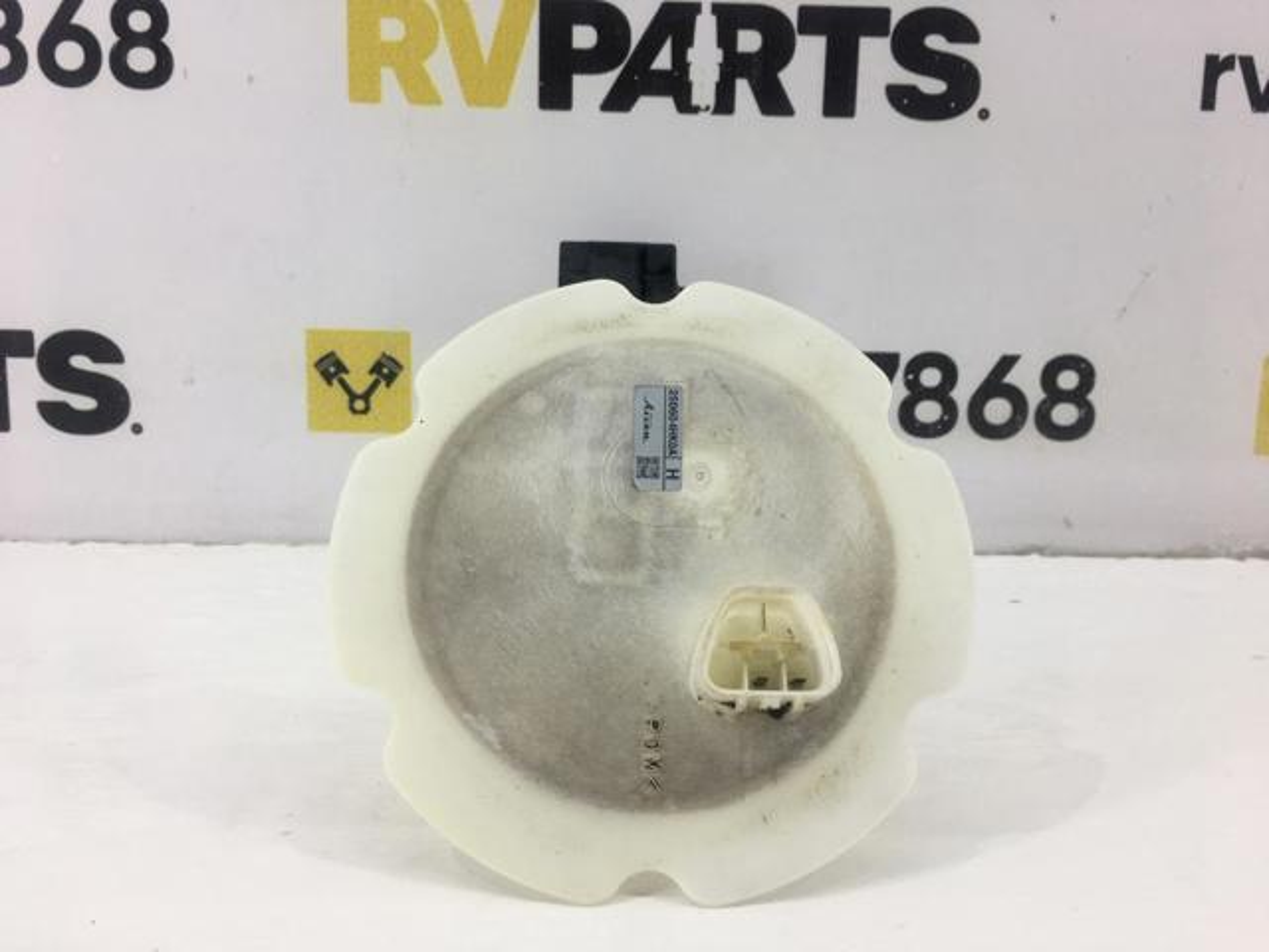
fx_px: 1063
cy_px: 476
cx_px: 634
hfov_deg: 61.7
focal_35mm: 29
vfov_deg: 48.2
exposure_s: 1/100
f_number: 2.2
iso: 32
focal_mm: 4.15
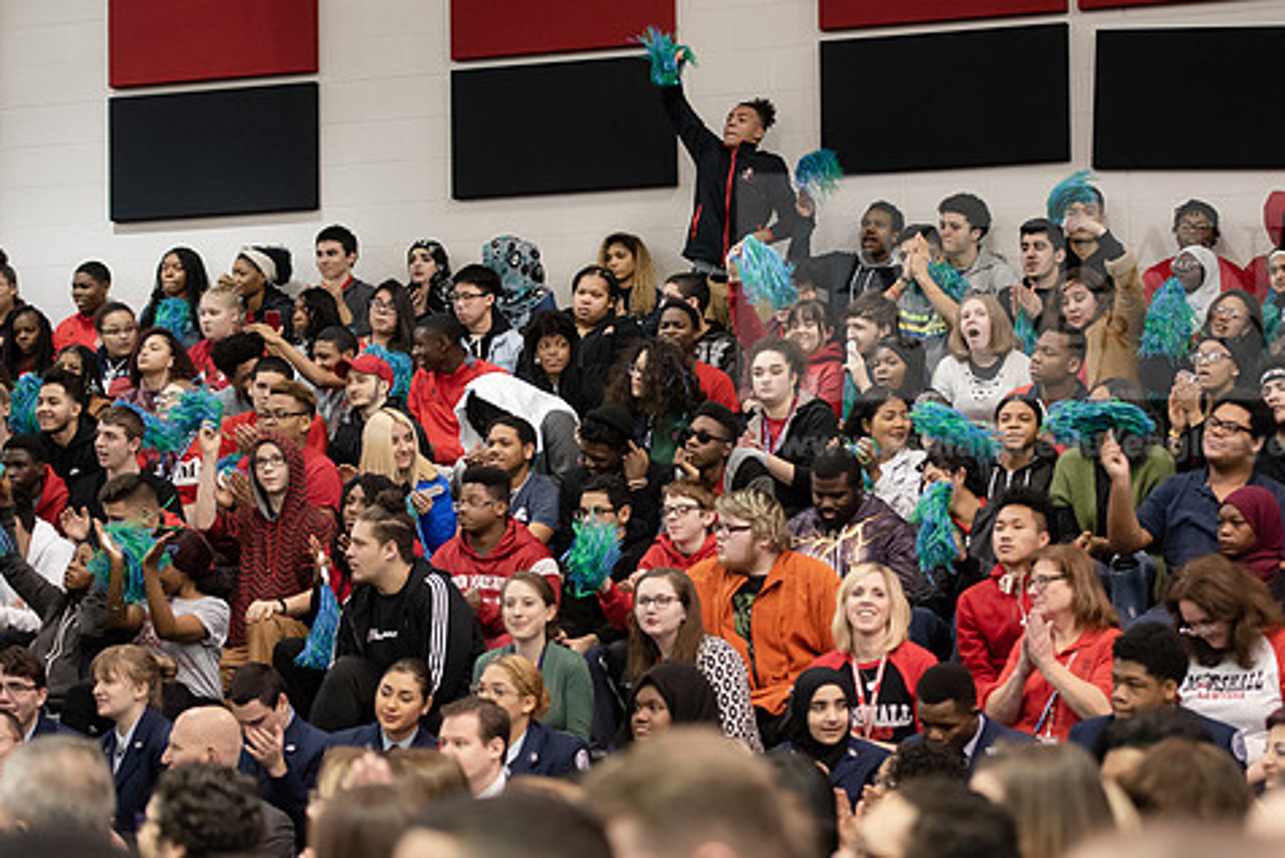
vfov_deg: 14.4
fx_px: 3393
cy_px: 500
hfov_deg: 21.4
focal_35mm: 95
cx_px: 656
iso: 4000
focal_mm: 78
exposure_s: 1/200
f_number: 3.2
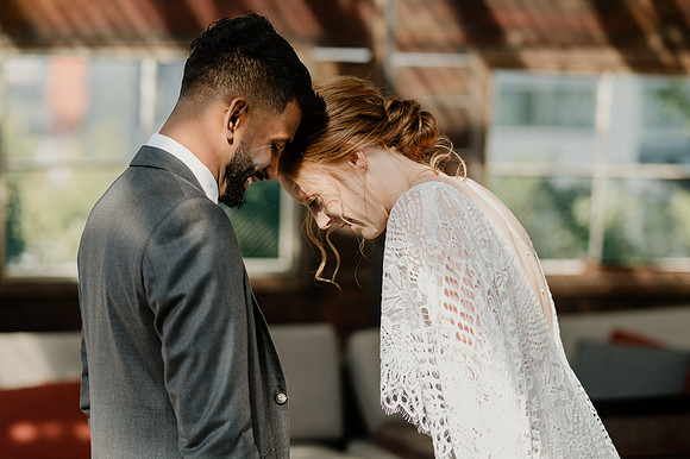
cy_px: 230
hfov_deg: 18.7
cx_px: 337
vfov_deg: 12.5
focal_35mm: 109
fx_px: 2095
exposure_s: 1/500
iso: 100
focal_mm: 105
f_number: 2.8
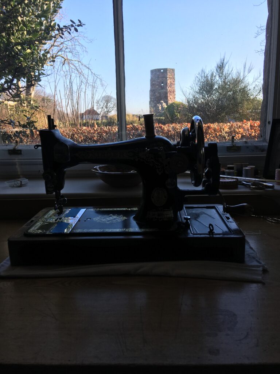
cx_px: 140
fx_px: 313
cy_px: 187
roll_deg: +2.9
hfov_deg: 48.2
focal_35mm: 29
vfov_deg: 61.7
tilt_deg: -12.3
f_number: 2.2
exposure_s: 1/400
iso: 25
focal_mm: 4.15
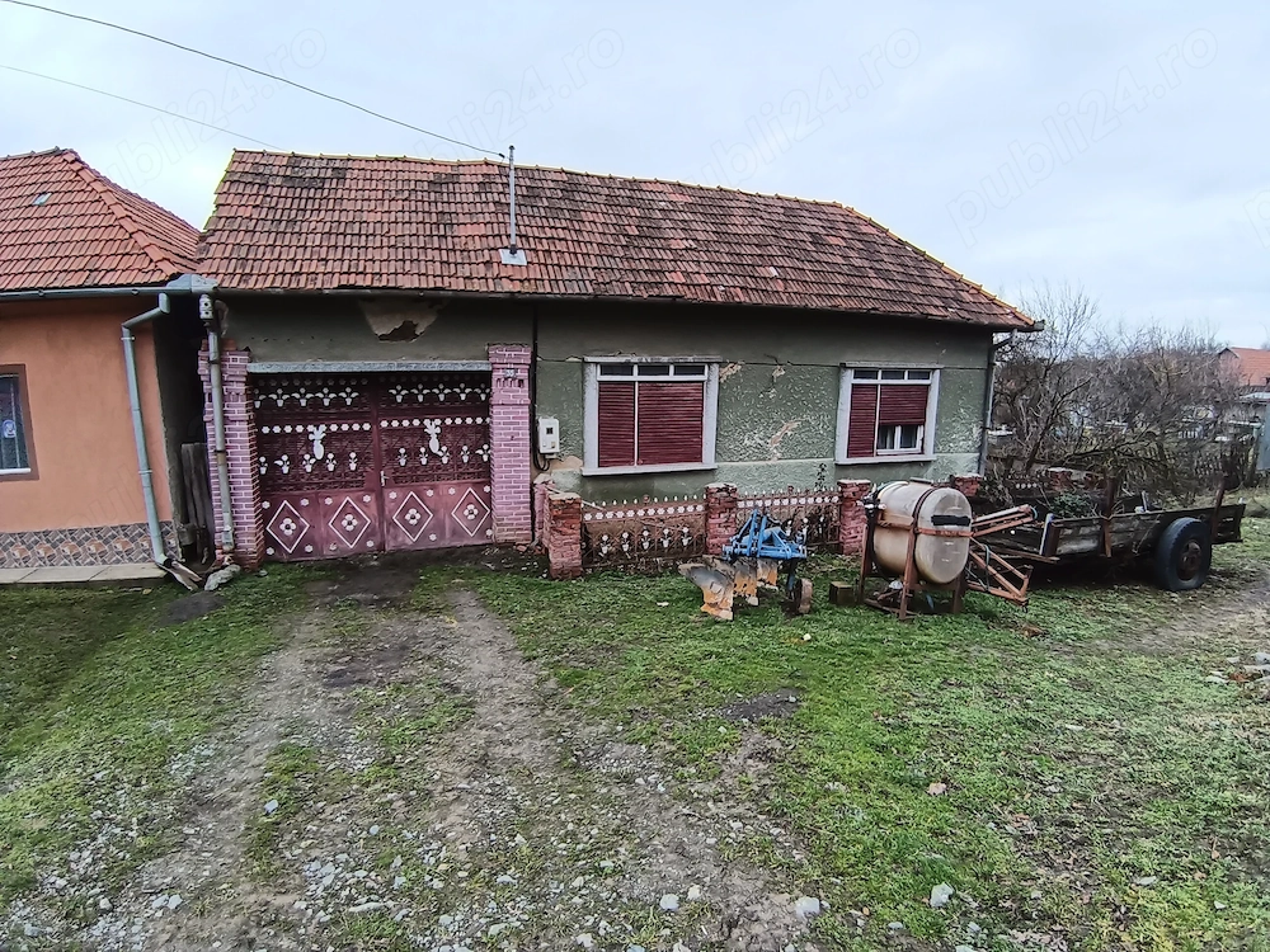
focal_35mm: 17
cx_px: 635
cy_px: 476
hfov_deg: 91.0
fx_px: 624
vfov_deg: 74.7
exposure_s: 1/116
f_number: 2.2
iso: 100
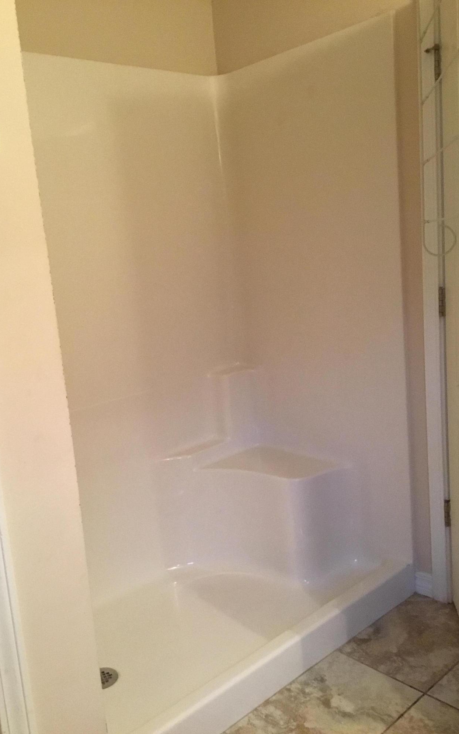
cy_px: 368
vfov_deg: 58.1
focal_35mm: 33
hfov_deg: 38.3
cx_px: 215
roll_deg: +6.8
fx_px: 660
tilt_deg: -9.9
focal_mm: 3.3
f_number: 2.4
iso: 200
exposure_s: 1/30
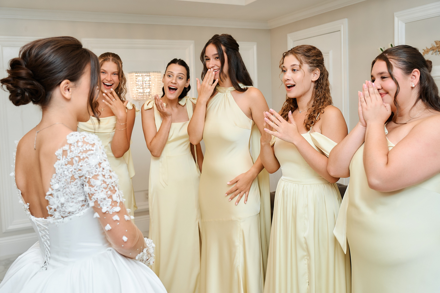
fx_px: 354
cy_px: 146
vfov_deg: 45.0
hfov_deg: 63.7
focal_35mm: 29
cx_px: 220
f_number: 3.2
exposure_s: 1/320
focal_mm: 29
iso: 400
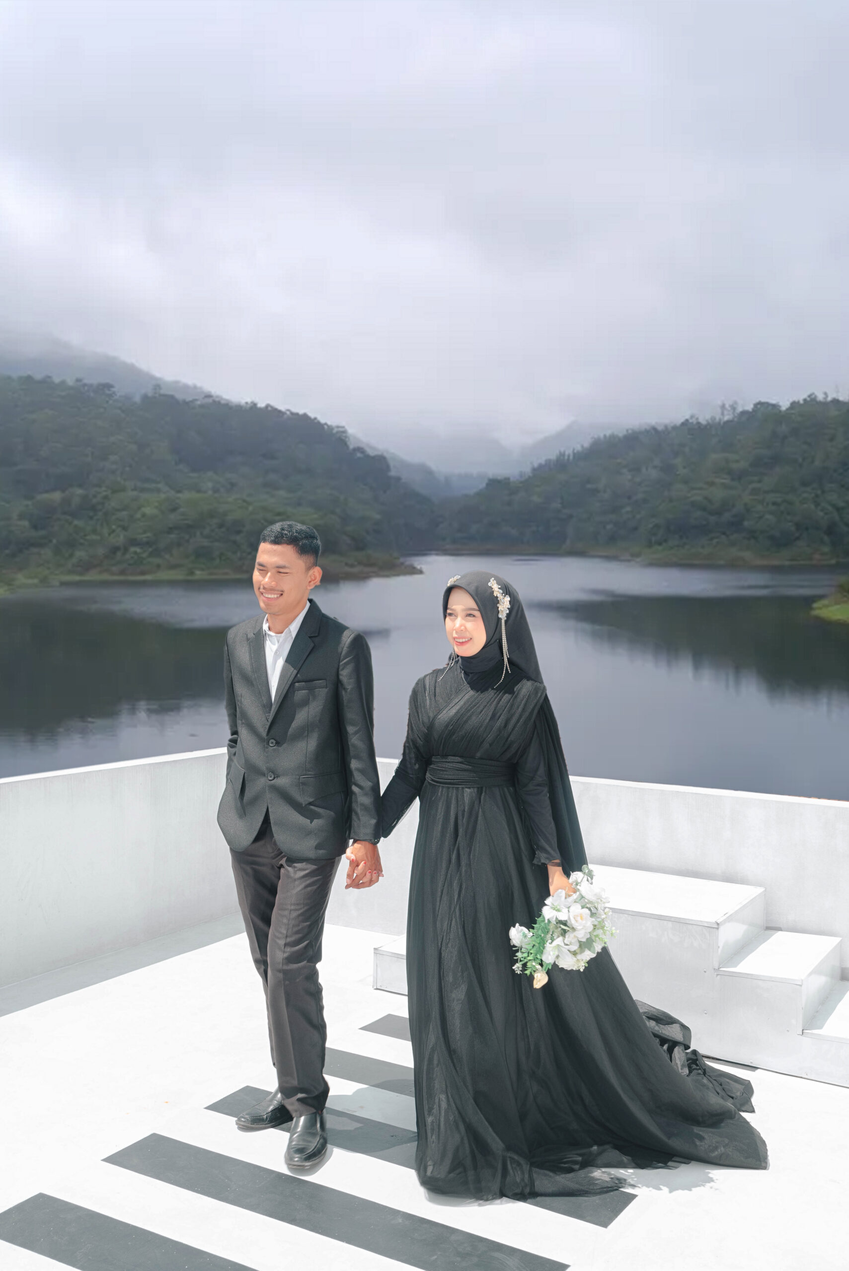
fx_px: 1237
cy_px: 636
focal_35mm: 35
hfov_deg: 37.9
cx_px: 424
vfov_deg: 54.4
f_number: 7.1
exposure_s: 1/200
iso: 64
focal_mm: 35
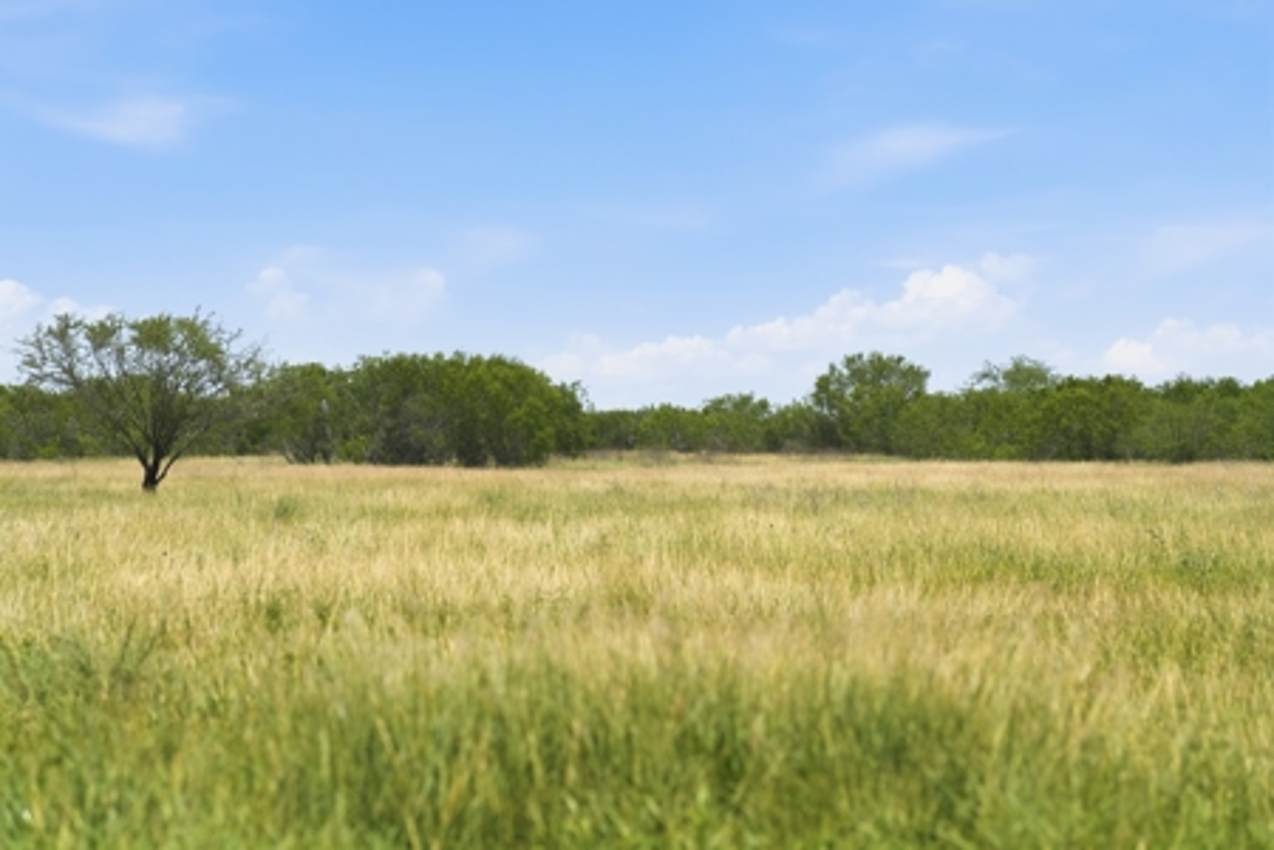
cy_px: 425
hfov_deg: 13.9
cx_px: 637
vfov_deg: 9.3
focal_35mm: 148
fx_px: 5237
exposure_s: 1/2500
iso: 640
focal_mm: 148
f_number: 6.3
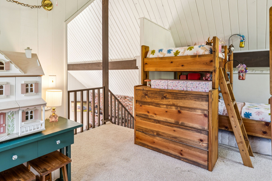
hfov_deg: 79.1
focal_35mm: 21
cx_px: 108
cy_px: 75
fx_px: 162
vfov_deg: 58.3
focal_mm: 16.3
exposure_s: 1/1.25
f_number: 13
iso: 100
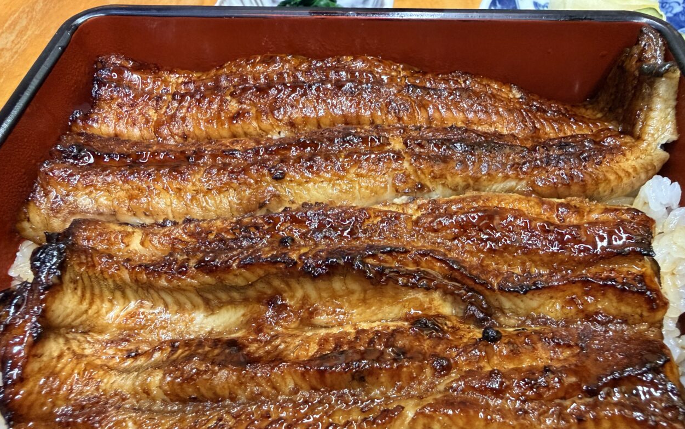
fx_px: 485
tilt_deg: -52.7
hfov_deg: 70.4
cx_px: 346
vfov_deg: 47.5
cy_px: 245
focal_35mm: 26
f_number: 2.2
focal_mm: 2.22
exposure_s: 1/50
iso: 500
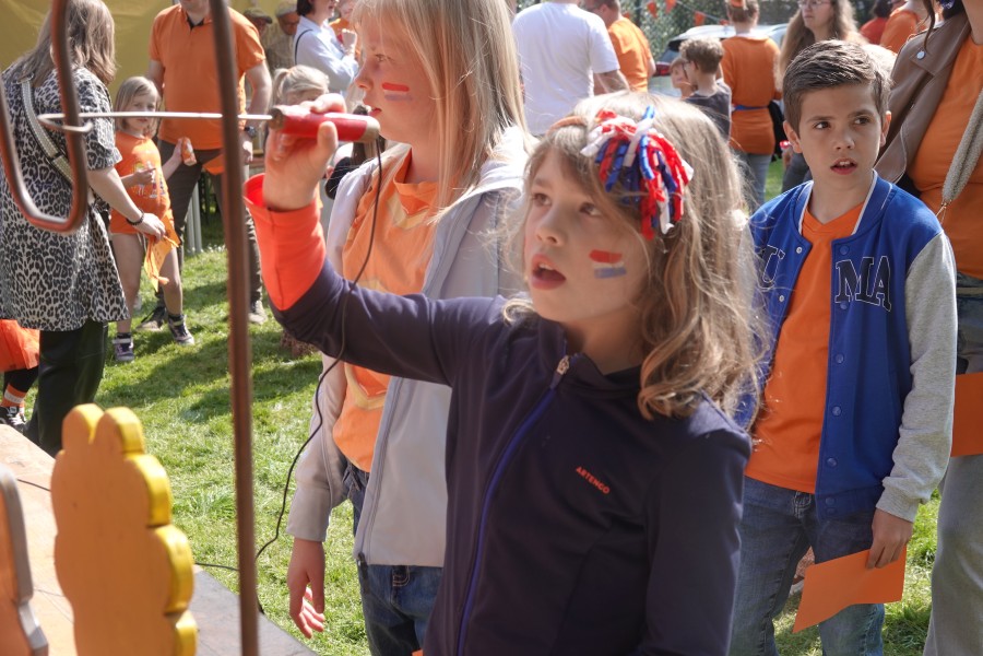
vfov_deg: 26.0
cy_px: 328
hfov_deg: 38.2
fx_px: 1420
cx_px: 492
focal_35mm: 52
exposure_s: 1/400
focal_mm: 18.92
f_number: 3.2
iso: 100
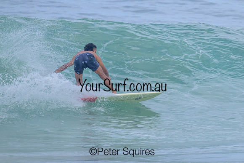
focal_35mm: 1077
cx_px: 139
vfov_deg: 1.3
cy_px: 63
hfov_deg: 1.9
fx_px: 7299
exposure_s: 1/2000
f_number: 11
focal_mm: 800
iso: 1000
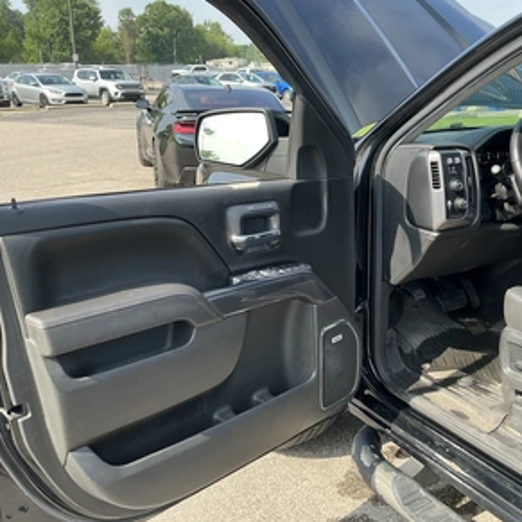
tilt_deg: -17.0
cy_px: 255
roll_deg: -1.4
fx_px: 580
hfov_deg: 47.5
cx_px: 357
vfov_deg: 48.4
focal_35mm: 34
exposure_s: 1/391
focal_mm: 3
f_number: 1.8
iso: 25
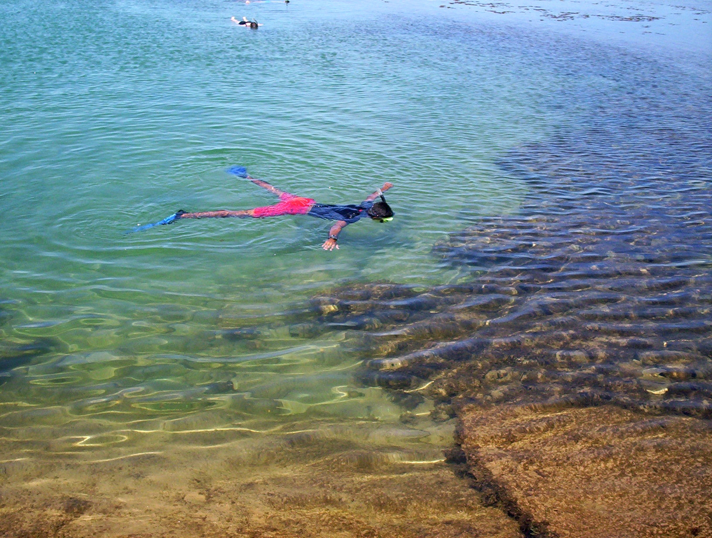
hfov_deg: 48.9
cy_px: 269
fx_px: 783
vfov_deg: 37.9
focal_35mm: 38
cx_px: 356
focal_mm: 4.99
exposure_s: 1/567
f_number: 4.5
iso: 100
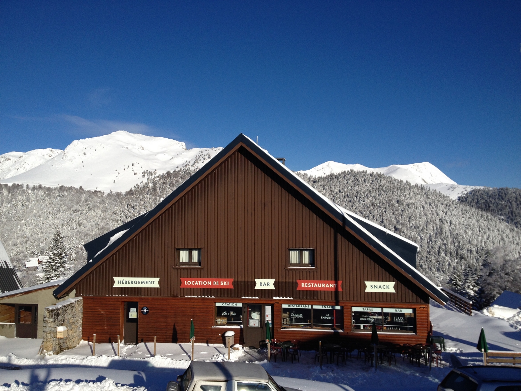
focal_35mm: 35
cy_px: 196
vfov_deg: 40.7
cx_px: 260
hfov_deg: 52.6
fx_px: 527
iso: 50
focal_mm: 4.28
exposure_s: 1/2907
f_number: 2.4
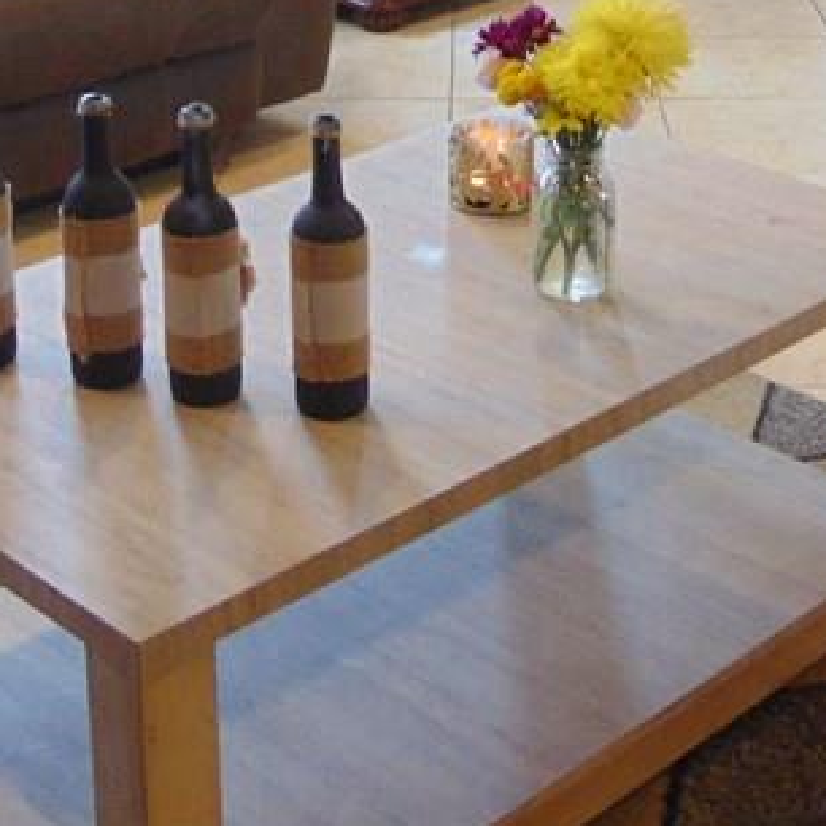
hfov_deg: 23.4
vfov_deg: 22.3
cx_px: 429
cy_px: -32
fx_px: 1998
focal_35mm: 74
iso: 250
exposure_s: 1/30
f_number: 3
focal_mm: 4.5
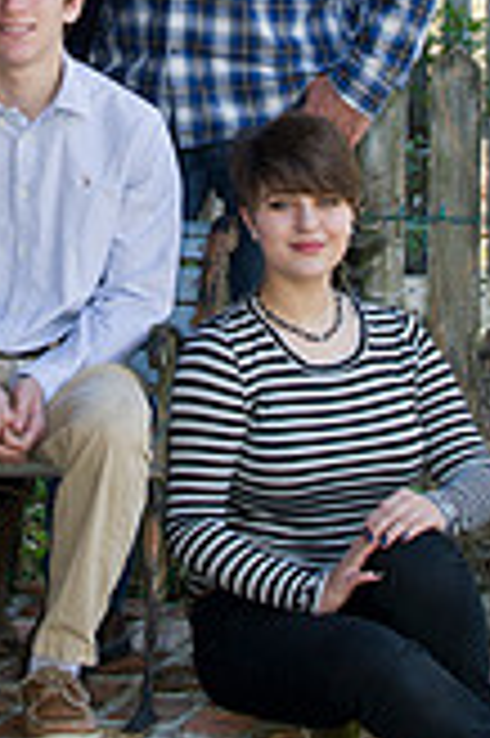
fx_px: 3928
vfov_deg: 10.7
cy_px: 58
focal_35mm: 192
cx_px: 133
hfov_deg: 7.1
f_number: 5
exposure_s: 1/100
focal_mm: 70
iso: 400
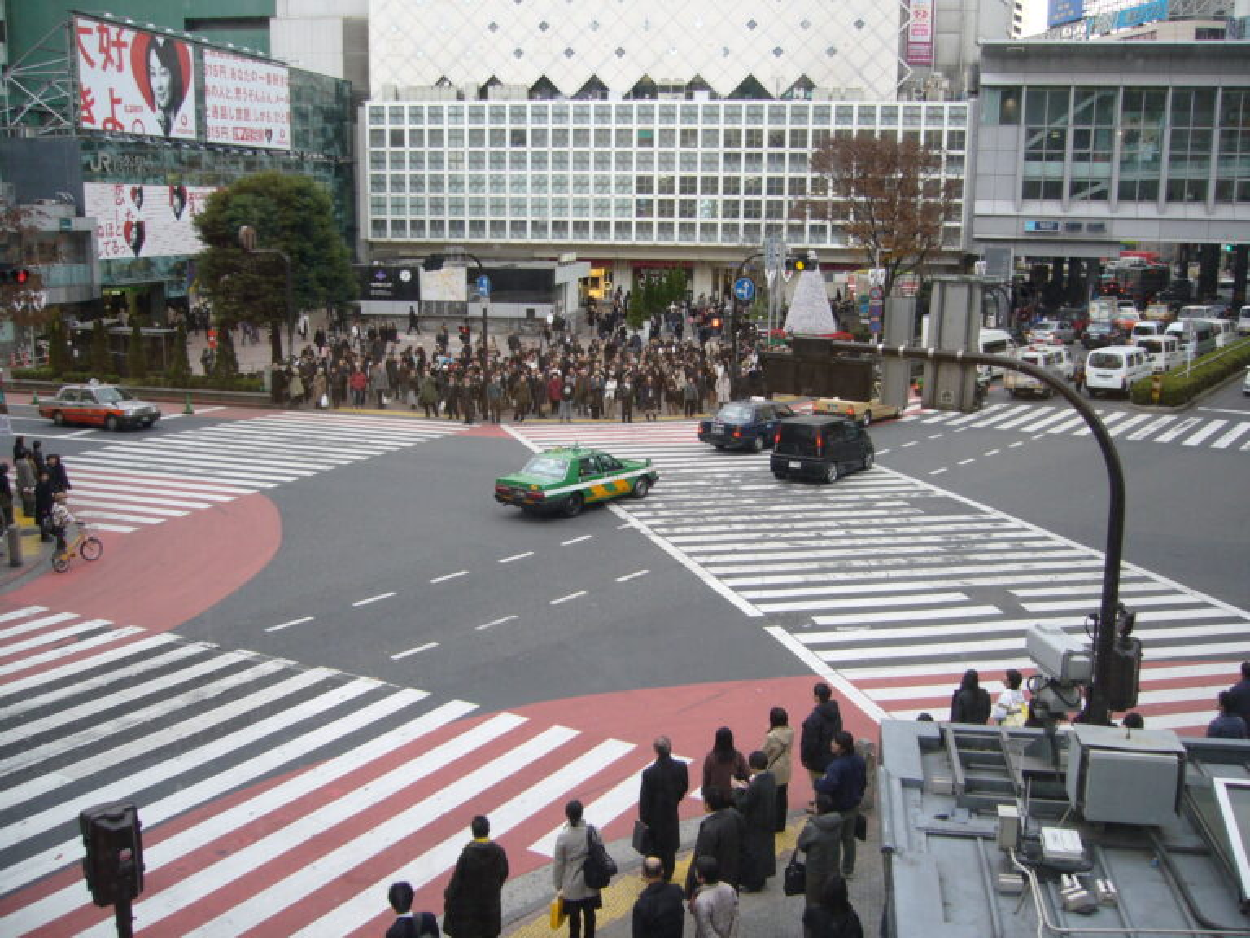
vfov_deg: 40.7
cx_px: 625
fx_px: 1264
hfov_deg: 52.6
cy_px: 469
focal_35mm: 35
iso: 80
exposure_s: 1/100
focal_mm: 5.8
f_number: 2.8
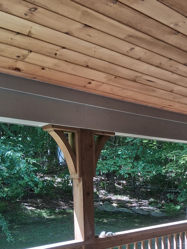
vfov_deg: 38.8
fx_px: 339
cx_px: 115
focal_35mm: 47
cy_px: 202
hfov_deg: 30.8
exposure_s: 1/120
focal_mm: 3.98
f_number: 1.8
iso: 32
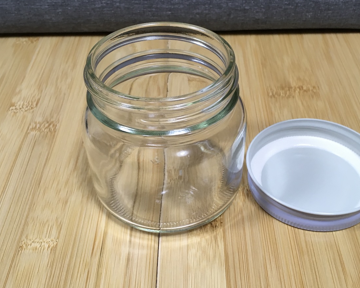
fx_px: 330
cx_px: 196
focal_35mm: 31
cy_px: 143
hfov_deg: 57.1
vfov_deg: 47.1
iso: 64
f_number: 2.2
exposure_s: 1/30
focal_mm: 4.15
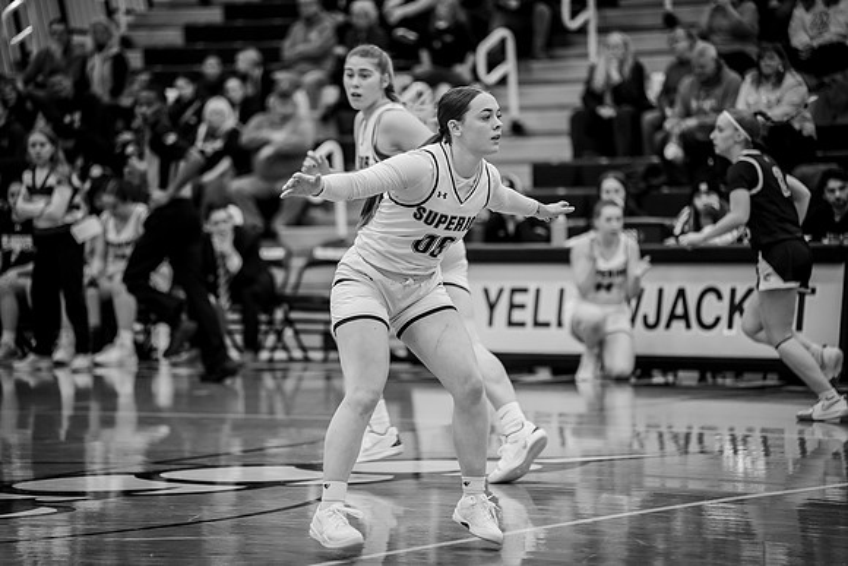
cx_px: 424
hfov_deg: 13.7
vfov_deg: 9.2
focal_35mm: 150
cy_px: 283
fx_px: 3534
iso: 2500
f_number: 2.8
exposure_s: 1/640
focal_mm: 150
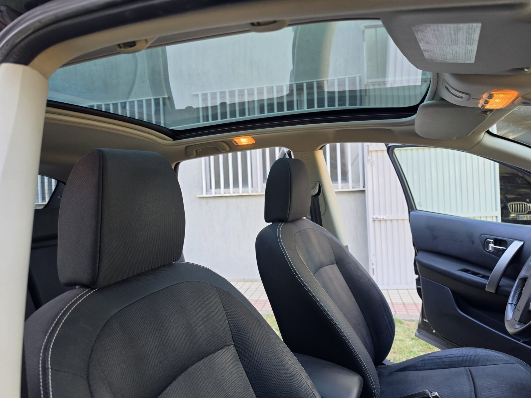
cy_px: 199
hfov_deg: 73.9
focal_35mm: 23
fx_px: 353
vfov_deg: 58.9
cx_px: 266
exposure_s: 1/180
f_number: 1.4
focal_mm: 6.5
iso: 64
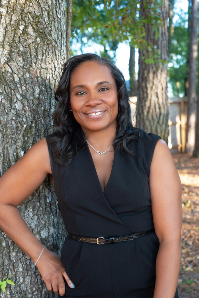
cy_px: 149
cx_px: 100
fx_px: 414
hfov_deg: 27.0
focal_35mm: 50
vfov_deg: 39.6
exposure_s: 1/50
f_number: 6.3
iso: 400
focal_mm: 50
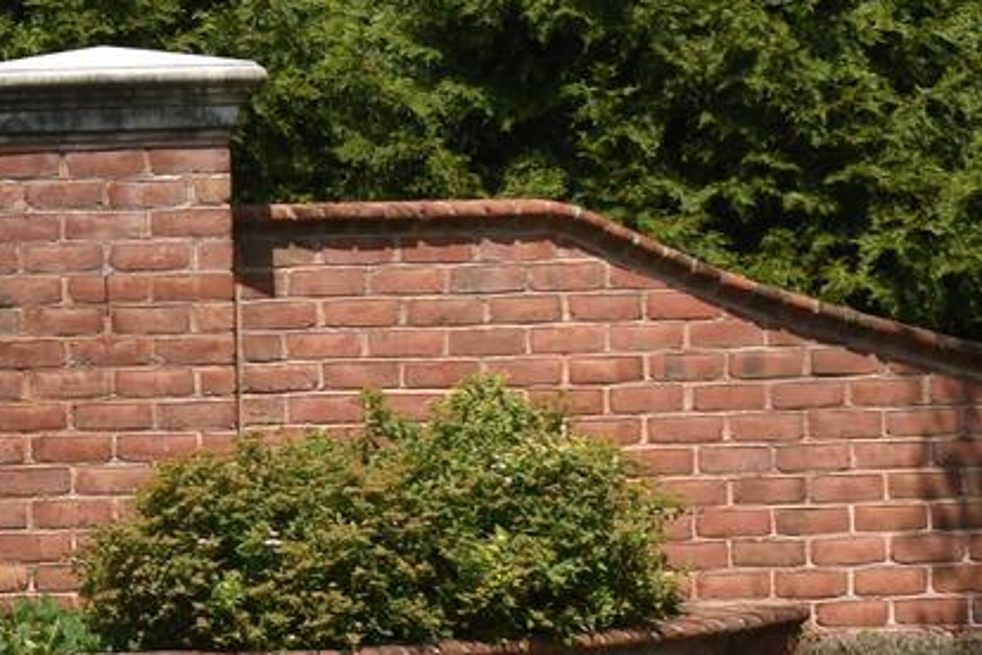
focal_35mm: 185
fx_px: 5059
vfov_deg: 7.4
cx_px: -738
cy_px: 18
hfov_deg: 10.5
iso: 100
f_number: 13
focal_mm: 25
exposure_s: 1/200
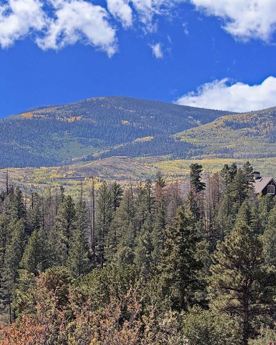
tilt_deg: +3.9
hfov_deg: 11.6
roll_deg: -2.6
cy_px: 173
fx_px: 1348
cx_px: 56
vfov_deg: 14.6
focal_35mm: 132
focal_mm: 16.89
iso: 25
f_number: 2.8
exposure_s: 1/638
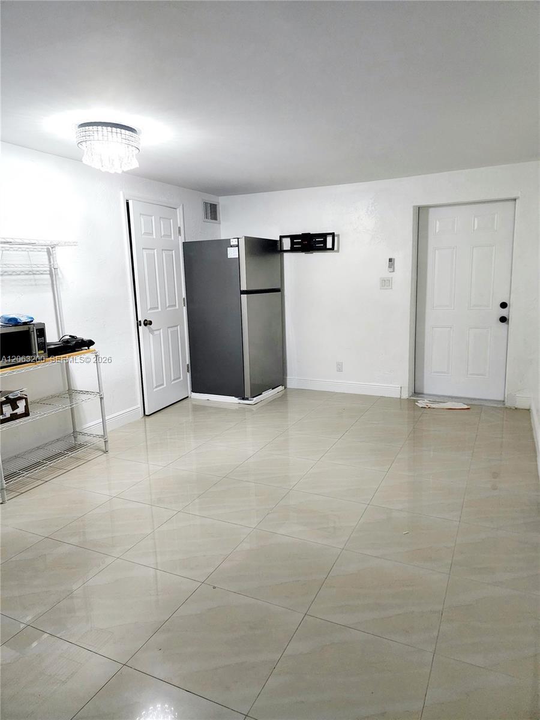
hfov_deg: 58.9
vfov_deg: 73.9
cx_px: 270
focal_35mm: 23
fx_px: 478
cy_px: 360
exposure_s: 1/120
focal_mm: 6.4
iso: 500
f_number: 1.8
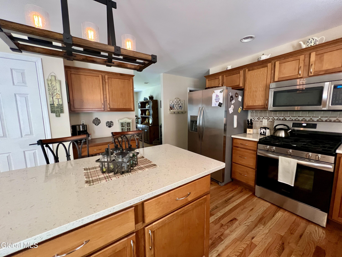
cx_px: 171
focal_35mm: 13
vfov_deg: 89.9
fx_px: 128
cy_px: 128
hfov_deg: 106.2
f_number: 1.8
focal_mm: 1.57
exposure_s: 1/60
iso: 400
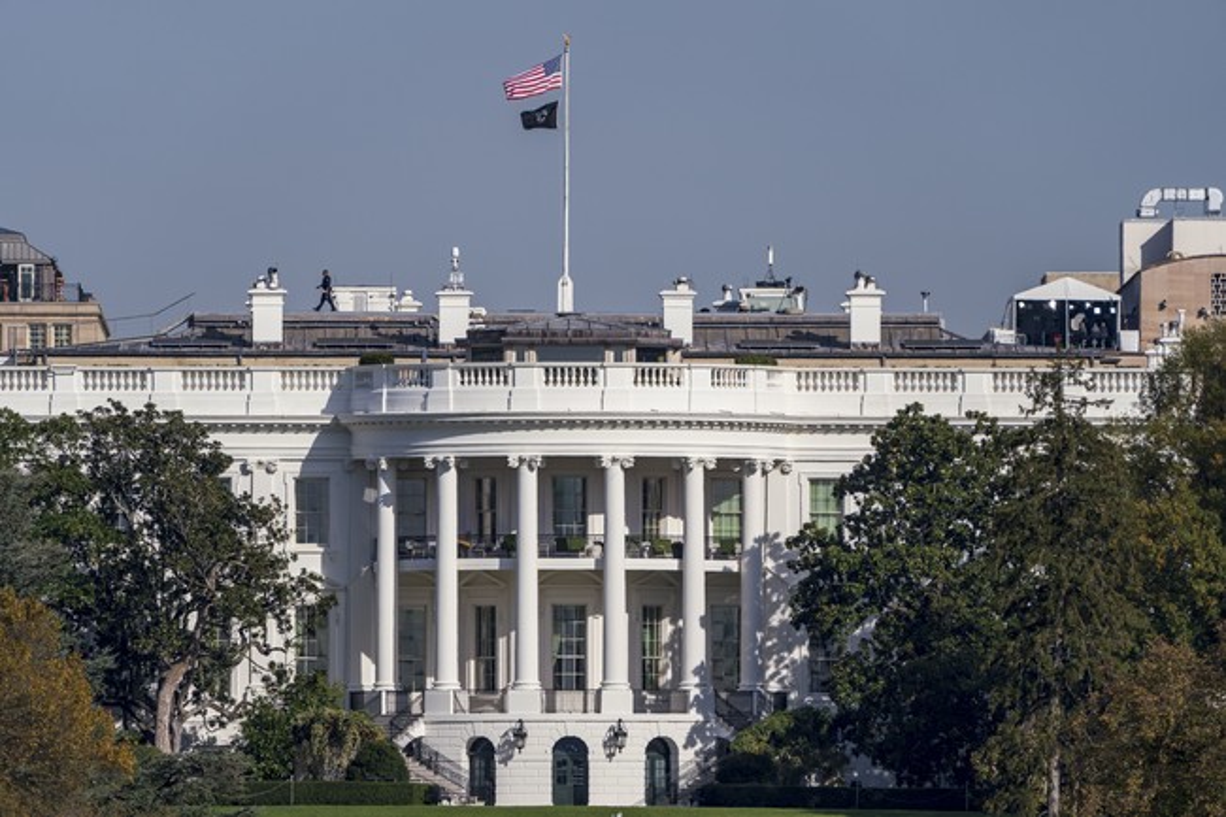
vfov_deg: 2.3
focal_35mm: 600
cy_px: 408
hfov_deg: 3.4
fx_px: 20427
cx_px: 613
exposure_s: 1/1000
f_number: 8
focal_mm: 600
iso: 200
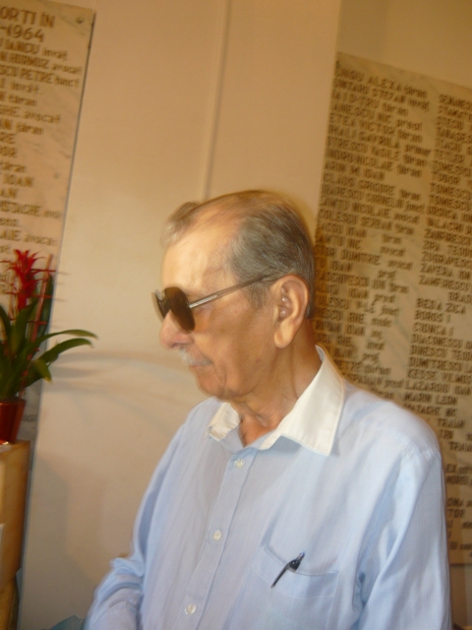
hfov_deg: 42.9
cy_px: 315
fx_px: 600
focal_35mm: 33
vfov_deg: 55.4
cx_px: 236
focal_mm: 5.5
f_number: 2.8
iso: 100
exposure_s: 1/8
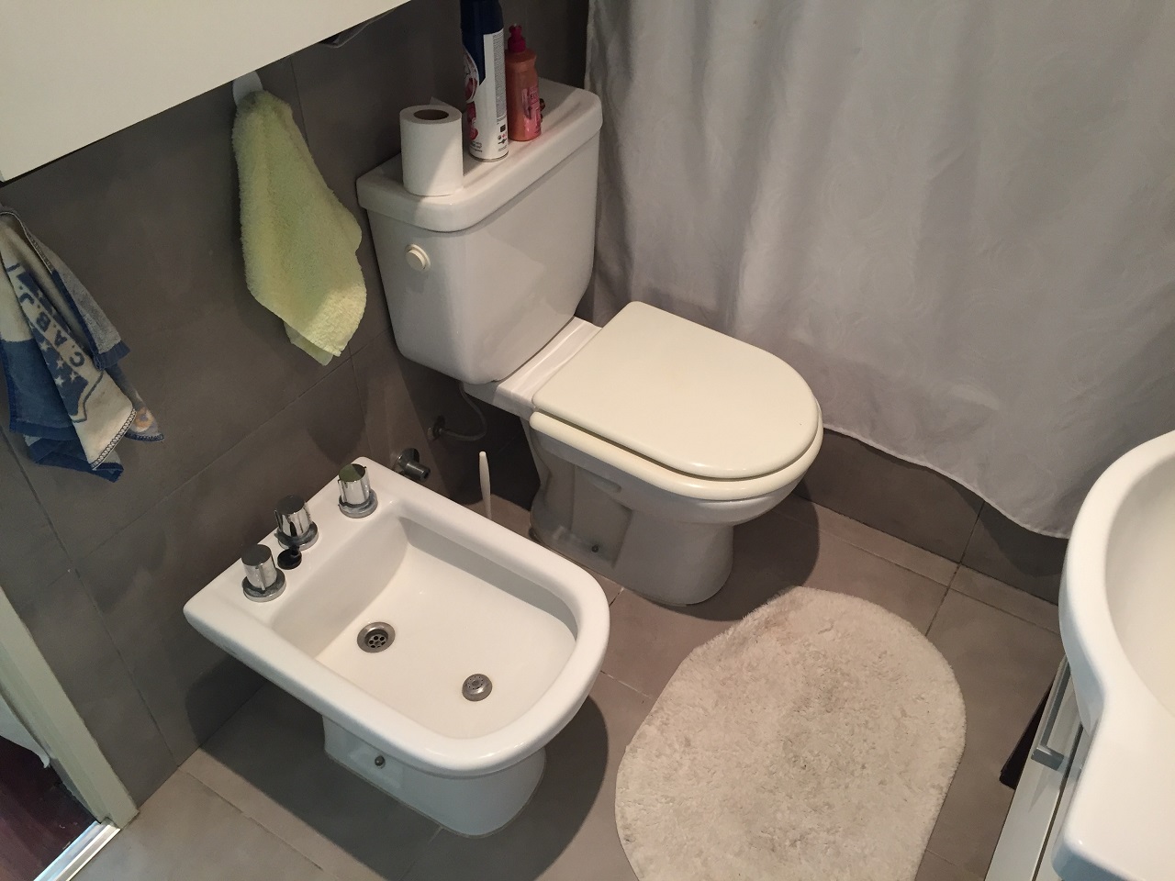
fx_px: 984
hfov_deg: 61.7
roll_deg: -0.1
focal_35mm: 29
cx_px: 588
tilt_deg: -44.0
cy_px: 440
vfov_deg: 48.2
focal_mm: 4.15
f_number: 2.2
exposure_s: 1/33
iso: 125
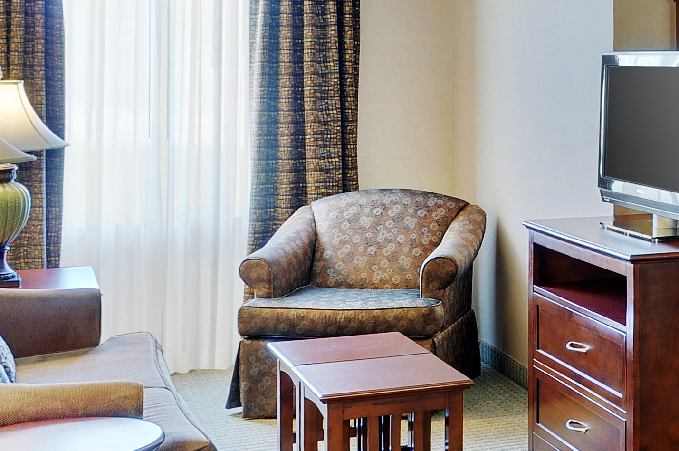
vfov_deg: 18.9
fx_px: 1356
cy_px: 200
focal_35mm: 72
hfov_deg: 25.3
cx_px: 811
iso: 200
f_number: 8
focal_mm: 16
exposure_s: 1/2
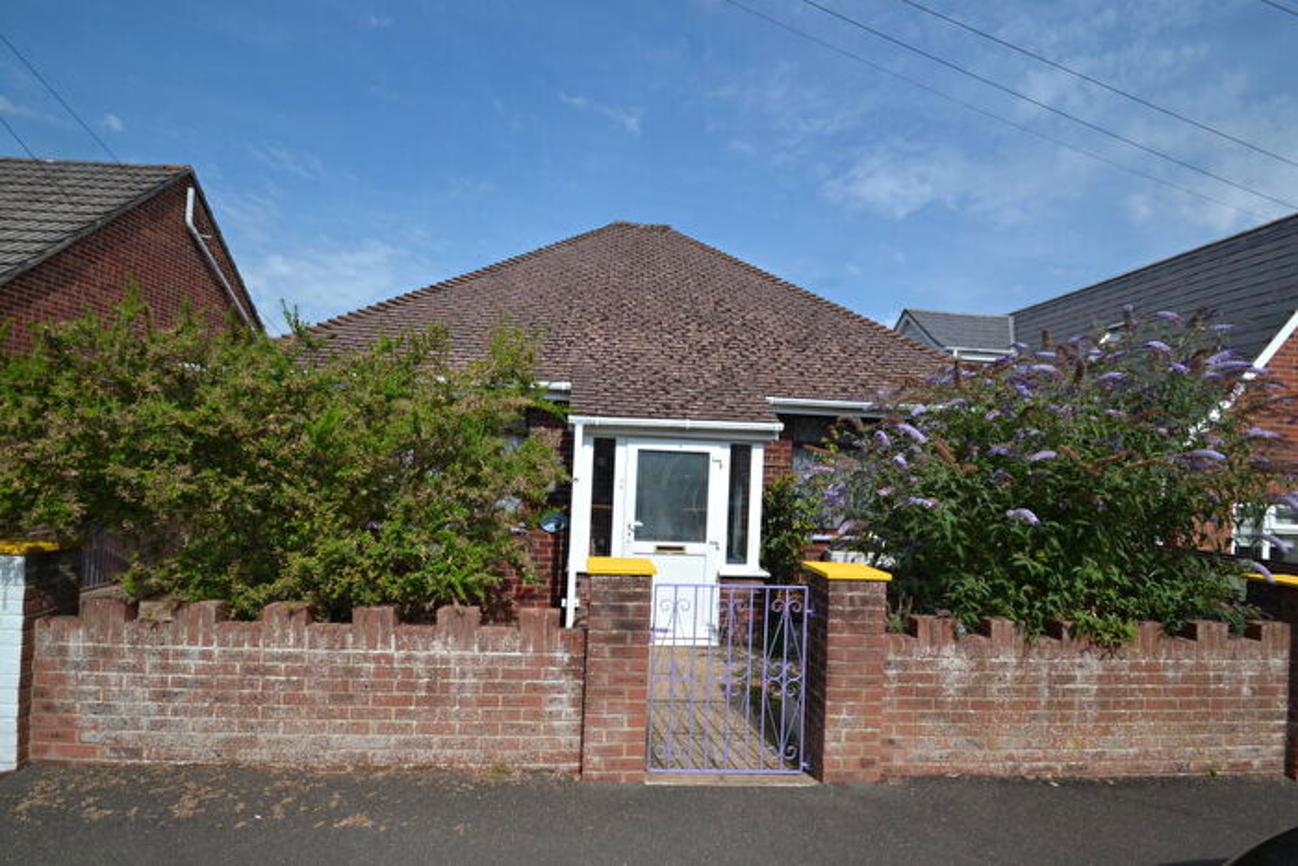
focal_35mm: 15
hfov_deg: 100.4
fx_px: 541
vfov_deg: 77.4
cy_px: 433
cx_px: 649
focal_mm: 10
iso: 400
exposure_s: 1/500
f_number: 11
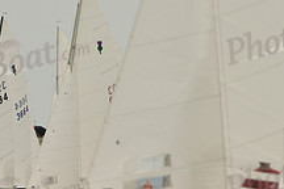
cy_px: 117
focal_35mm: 805
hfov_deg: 2.6
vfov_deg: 1.7
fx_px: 6350
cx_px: 159
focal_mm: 300
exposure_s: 1/1250
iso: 320
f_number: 5.6
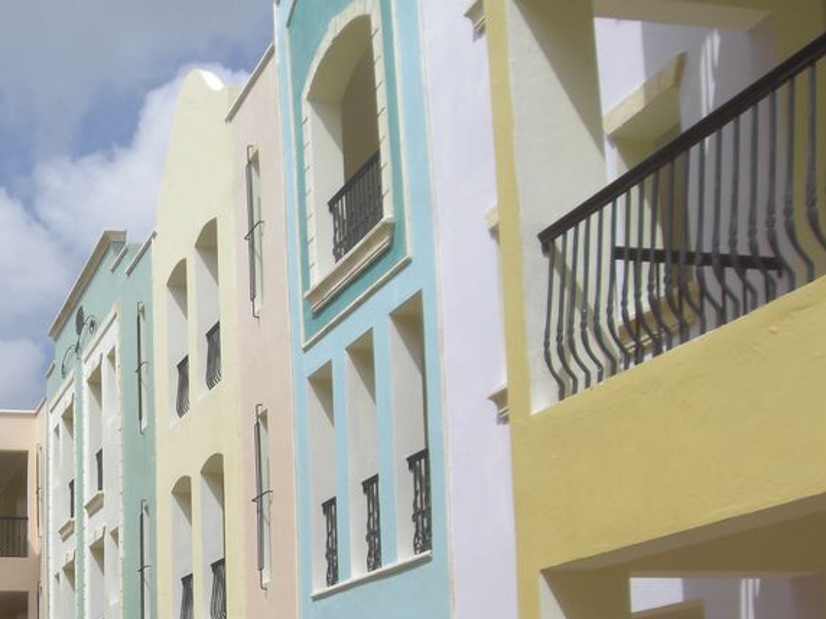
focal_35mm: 68
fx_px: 1623
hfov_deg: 27.8
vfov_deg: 21.2
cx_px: 123
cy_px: 531
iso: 64
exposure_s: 1/250
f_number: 8
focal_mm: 6.2
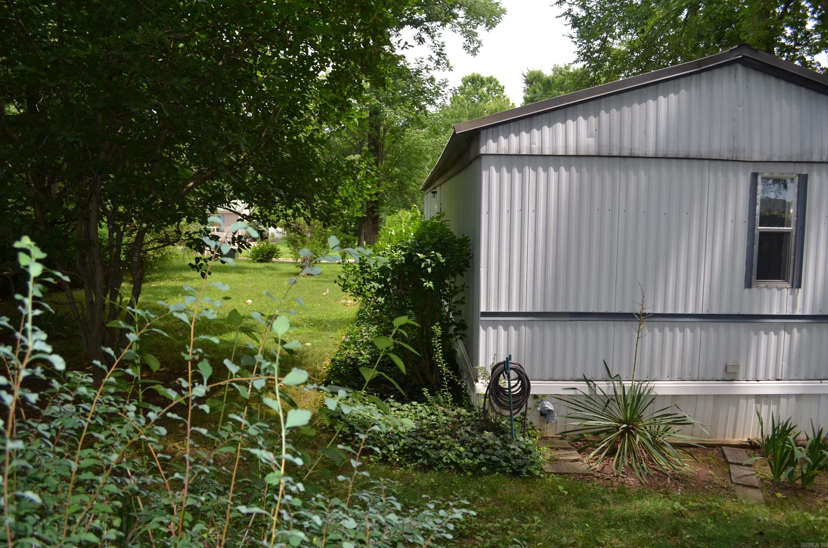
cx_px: 414
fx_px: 620
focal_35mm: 27
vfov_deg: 47.7
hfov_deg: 67.5
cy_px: 274
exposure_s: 1/200
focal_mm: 18
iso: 100
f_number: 5
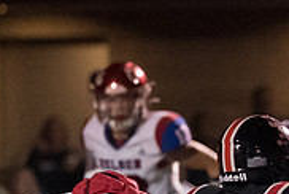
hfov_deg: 1.5
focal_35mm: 1338
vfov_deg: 1.0
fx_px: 10759
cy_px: 242
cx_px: 360
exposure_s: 1/1000
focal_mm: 200
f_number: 2.8
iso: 12800
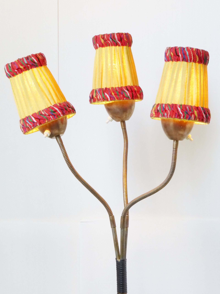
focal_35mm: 97
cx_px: 110
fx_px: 822
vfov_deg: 20.2
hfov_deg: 15.2
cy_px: 147
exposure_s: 1/60
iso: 400
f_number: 5.2
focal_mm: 16.1
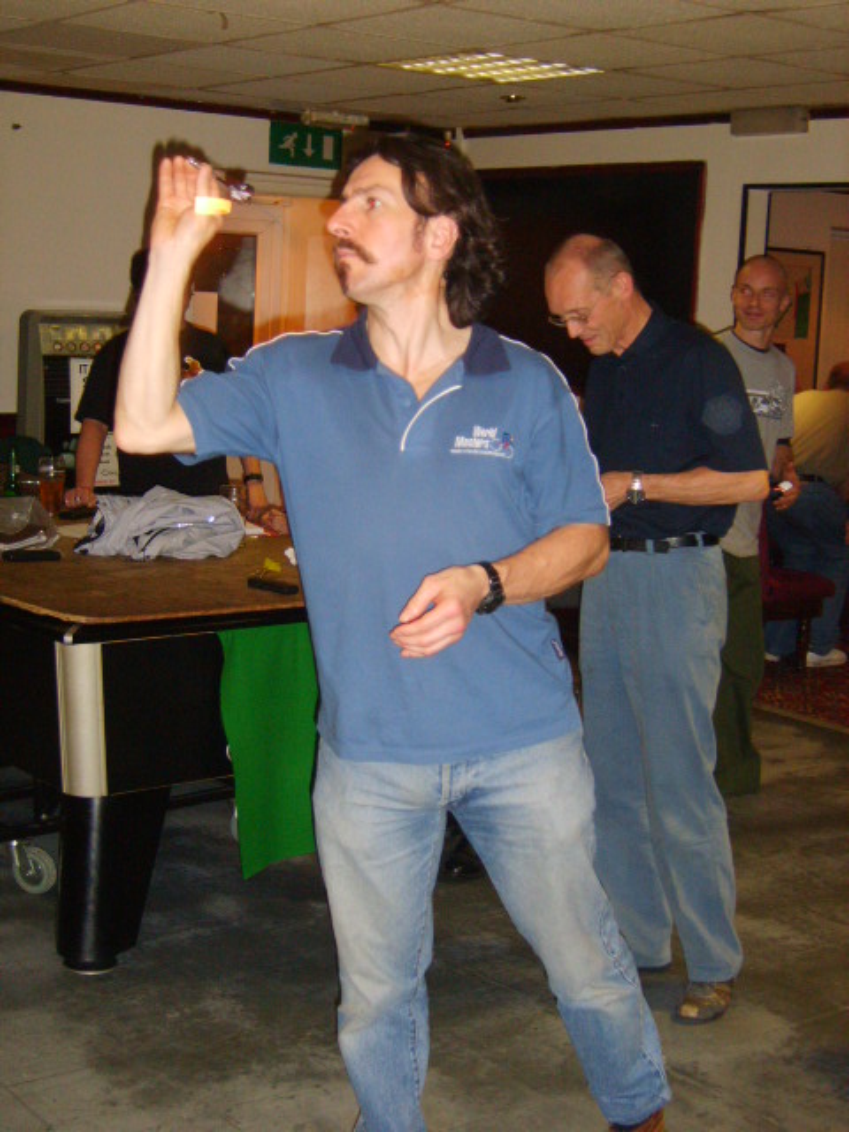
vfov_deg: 32.2
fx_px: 1962
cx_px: 424
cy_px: 566
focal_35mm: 60
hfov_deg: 24.4
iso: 326
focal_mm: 12.3
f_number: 3.5
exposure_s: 1/40
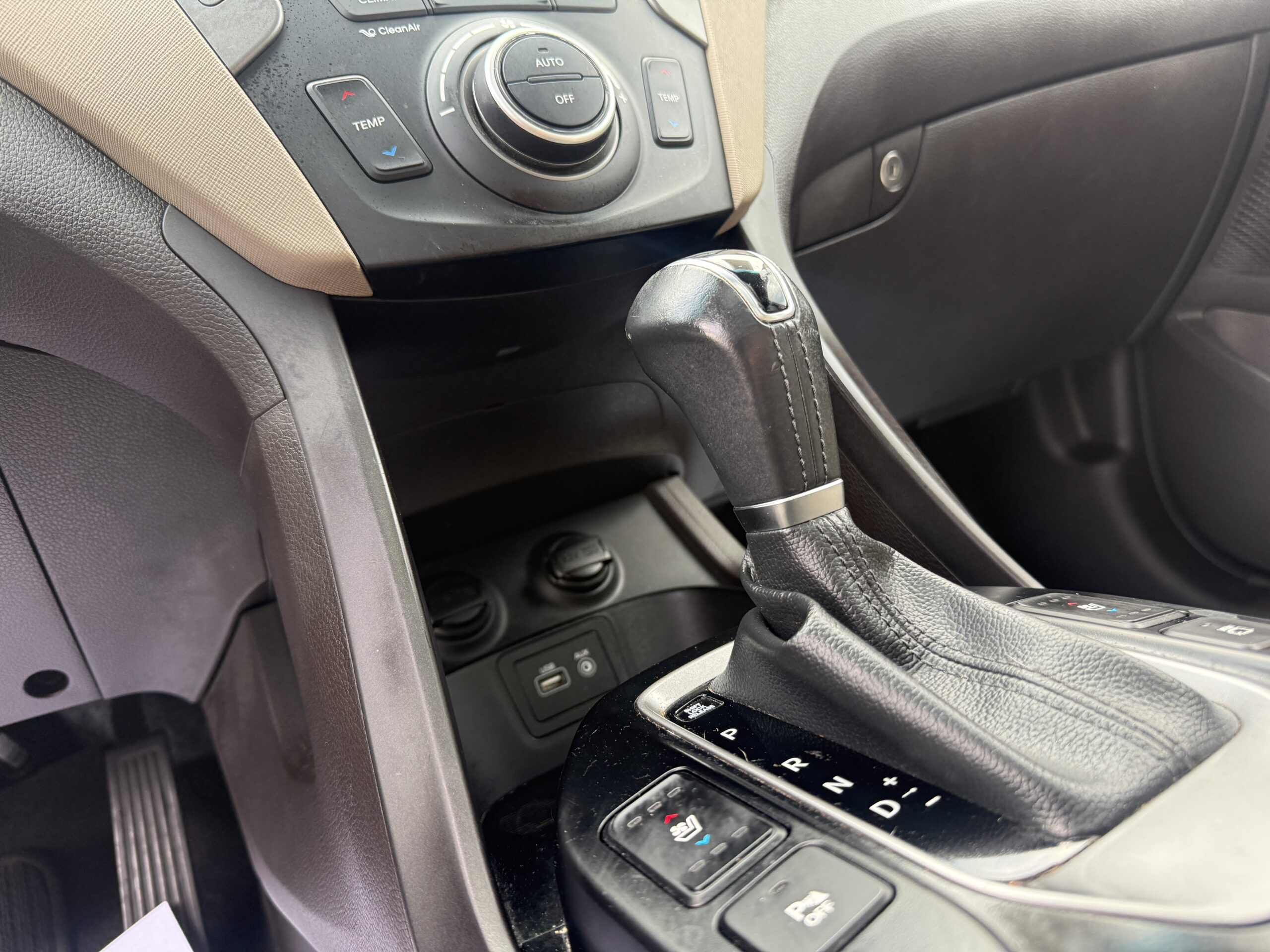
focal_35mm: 24
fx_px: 881
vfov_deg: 56.8
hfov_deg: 71.6
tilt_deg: -7.5
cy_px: 476
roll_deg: +12.0
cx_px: 635
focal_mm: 6.76
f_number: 1.78
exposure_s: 1/117
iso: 200
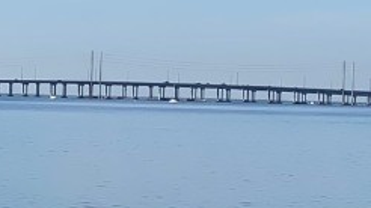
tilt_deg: -2.3
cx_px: 250
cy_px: 133
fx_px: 2320
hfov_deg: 9.1
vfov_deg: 5.1
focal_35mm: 236
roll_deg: -1.3
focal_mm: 6
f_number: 2
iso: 20
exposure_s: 1/2083
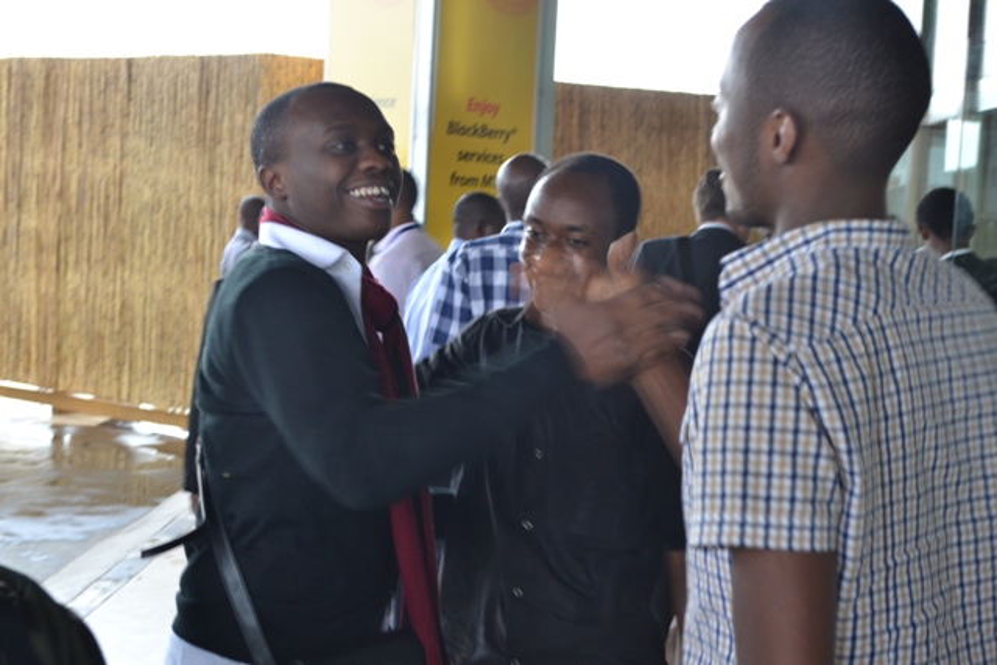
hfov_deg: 33.4
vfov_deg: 22.6
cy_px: 332
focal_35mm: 60
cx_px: 498
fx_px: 1662
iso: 400
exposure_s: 1/50
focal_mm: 40
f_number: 5.3
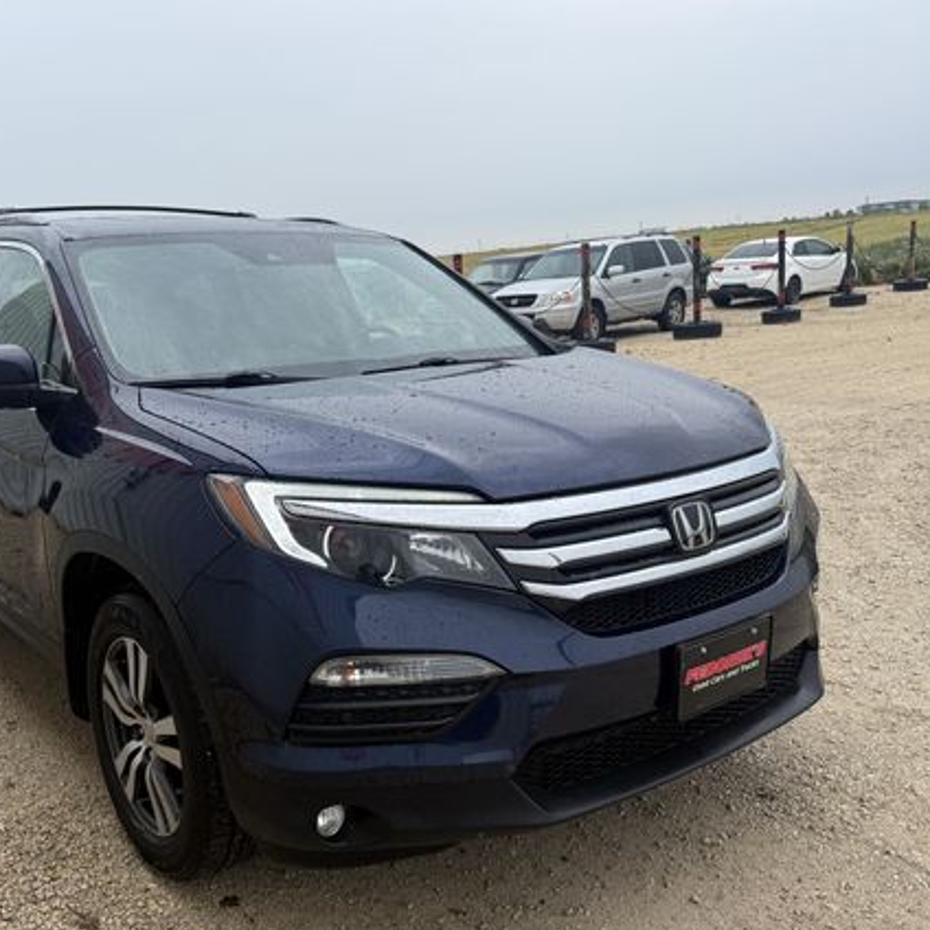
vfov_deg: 51.0
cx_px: 355
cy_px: 502
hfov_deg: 50.6
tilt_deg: -13.7
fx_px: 973
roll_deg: +5.0
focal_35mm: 32
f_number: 1.78
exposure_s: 1/1585
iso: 80
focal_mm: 6.76
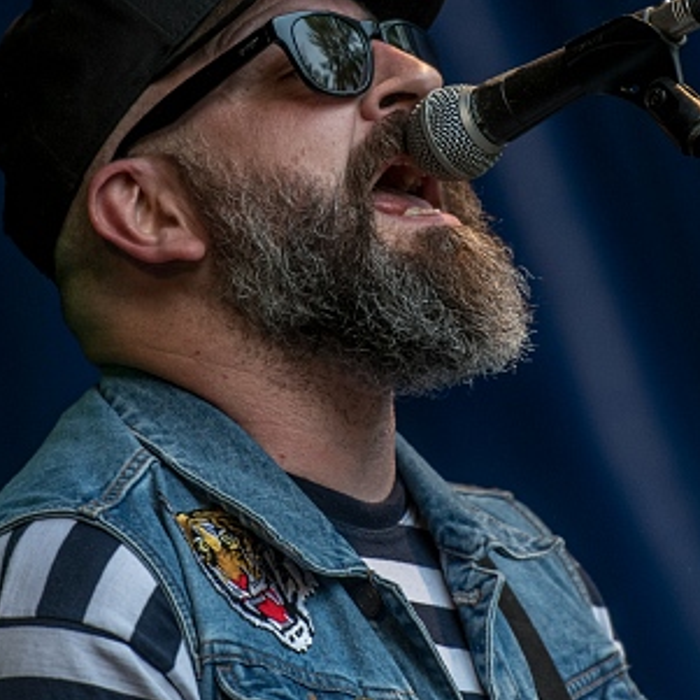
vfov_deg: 2.9
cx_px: 358
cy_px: 295
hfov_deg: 2.9
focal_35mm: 609
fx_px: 13933
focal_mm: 200
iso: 500
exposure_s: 1/125
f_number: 2.8
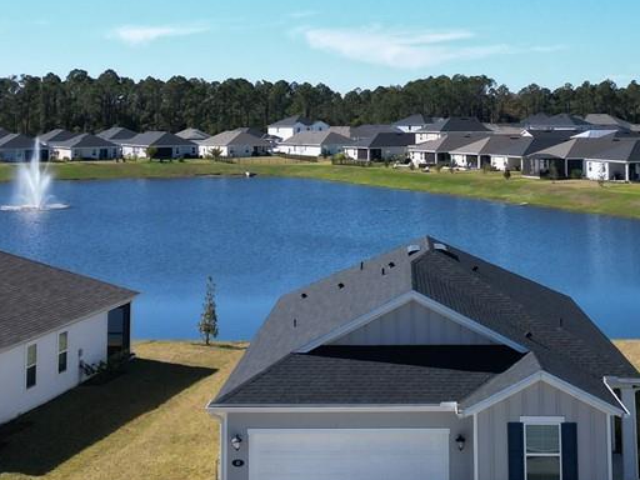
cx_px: 370
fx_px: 1387
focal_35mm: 75
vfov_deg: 19.0
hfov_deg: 26.0
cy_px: -16
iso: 130
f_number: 1.7
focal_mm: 6.72
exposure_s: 1/3200
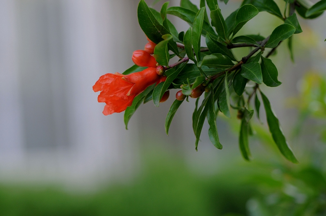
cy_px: 108
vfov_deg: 8.7
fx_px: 1424
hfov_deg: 13.1
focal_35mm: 158
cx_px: 163
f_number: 5
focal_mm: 105
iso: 640
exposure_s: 1/250
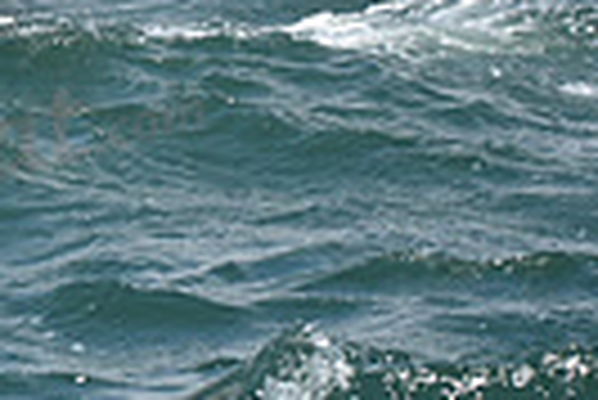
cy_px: -452
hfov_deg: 6.5
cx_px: -656
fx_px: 5088
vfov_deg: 4.4
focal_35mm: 306
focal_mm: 70
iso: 250
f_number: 7.1
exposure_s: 1/1250
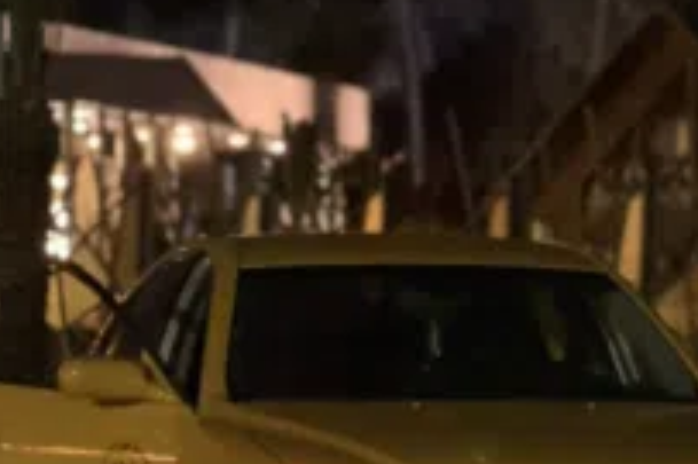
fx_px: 4766
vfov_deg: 5.6
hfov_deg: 8.4
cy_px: 237
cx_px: 395
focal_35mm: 246
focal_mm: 15.66
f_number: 2.8
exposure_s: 1/25
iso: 2000
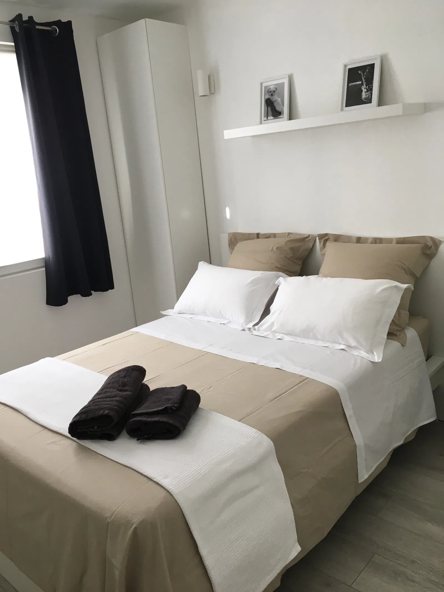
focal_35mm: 29
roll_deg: +5.0
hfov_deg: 48.2
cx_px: 222
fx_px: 496
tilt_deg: -15.0
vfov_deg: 61.7
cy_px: 296
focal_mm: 4.15
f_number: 2.2
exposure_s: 1/33
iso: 32
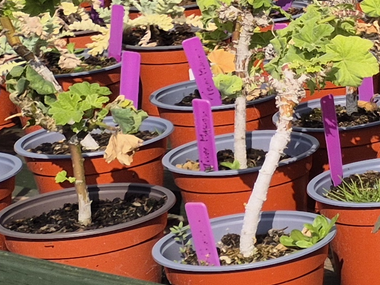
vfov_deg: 11.4
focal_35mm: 130
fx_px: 1427
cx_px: 980
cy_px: 45
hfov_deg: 11.7
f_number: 1.8
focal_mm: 5.4
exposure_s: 1/2712
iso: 25
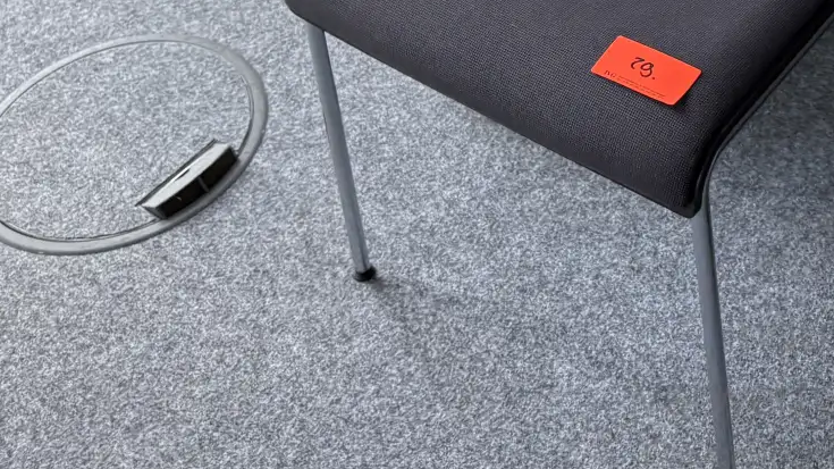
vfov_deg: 15.4
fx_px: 1636
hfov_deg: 27.3
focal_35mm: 74
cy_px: -175
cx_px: 794
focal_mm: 5.96
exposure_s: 1/121
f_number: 1.6
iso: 80
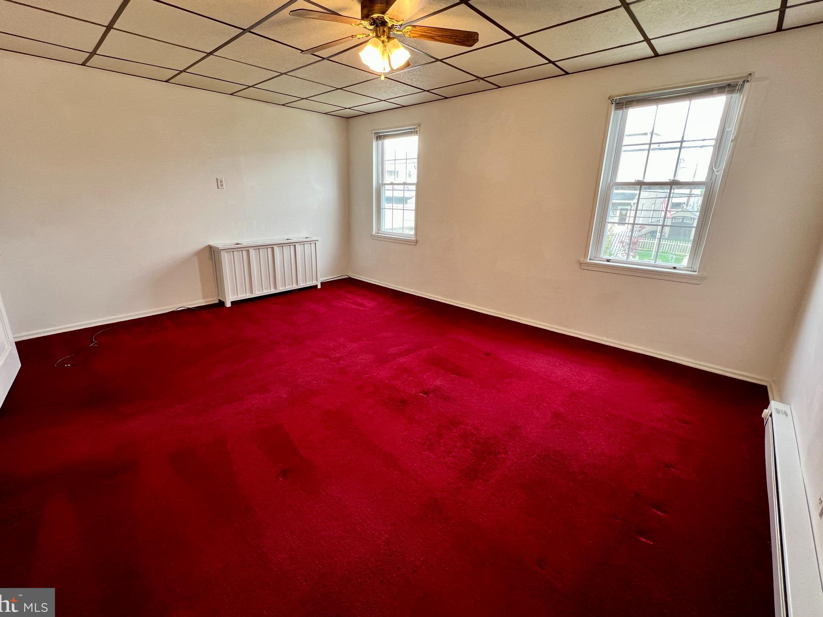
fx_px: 333
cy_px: 291
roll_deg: -0.9
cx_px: 390
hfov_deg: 102.0
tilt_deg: -15.9
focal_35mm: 14
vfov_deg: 85.6
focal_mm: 1.57
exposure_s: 1/120
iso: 160
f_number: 1.8
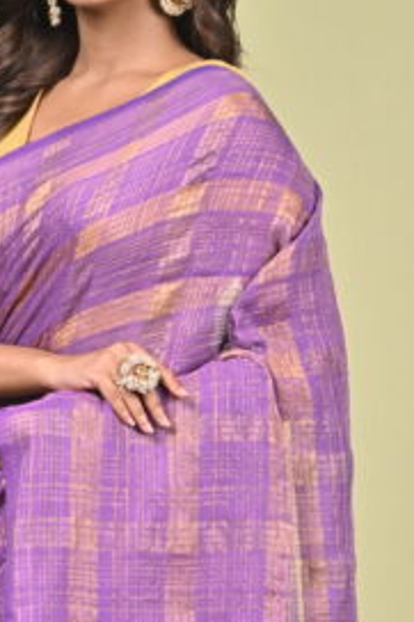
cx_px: 30
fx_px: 4853
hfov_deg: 4.9
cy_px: 643
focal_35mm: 281
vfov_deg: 7.3
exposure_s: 1/160
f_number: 9
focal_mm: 85
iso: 400
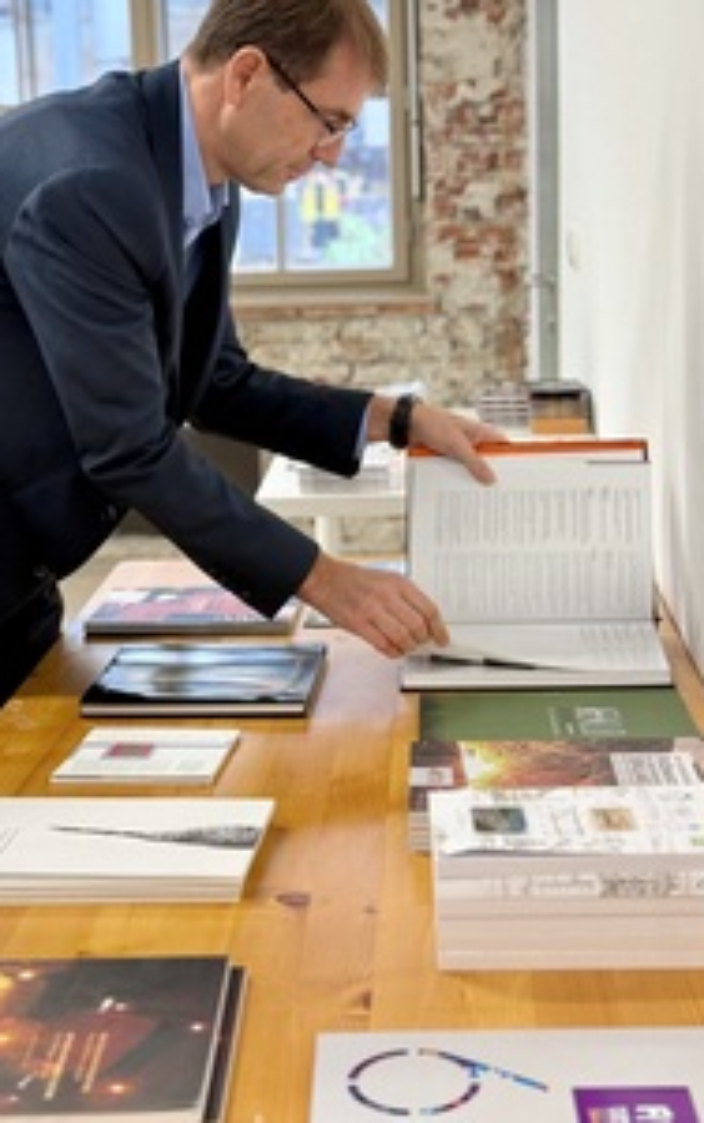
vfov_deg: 33.4
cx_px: 296
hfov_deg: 21.3
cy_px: 457
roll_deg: +1.4
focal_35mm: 61
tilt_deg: -8.6
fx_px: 1869
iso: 80
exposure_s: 1/60
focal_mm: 6.76
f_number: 1.78
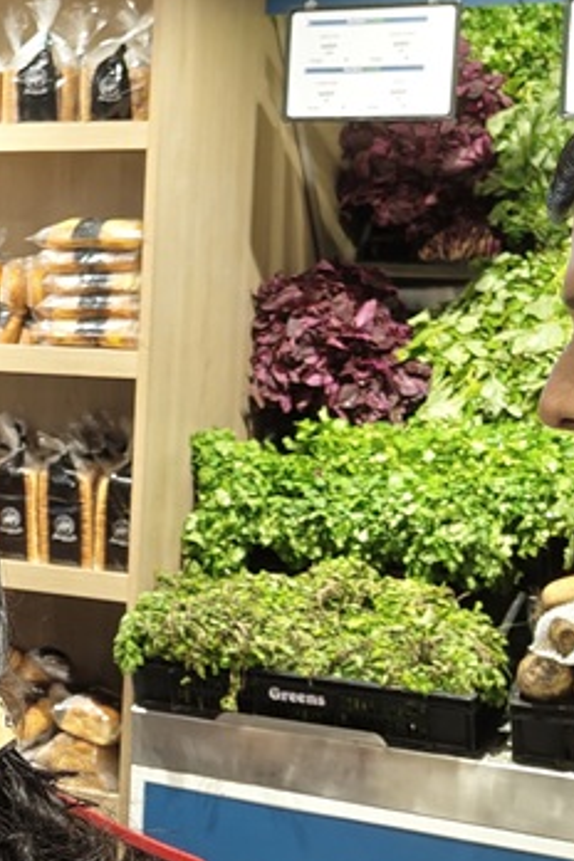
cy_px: 388
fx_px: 2057
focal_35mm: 86
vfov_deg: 23.6
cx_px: -557
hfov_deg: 13.7
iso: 80
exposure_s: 1/50
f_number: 1.8
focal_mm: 5.59
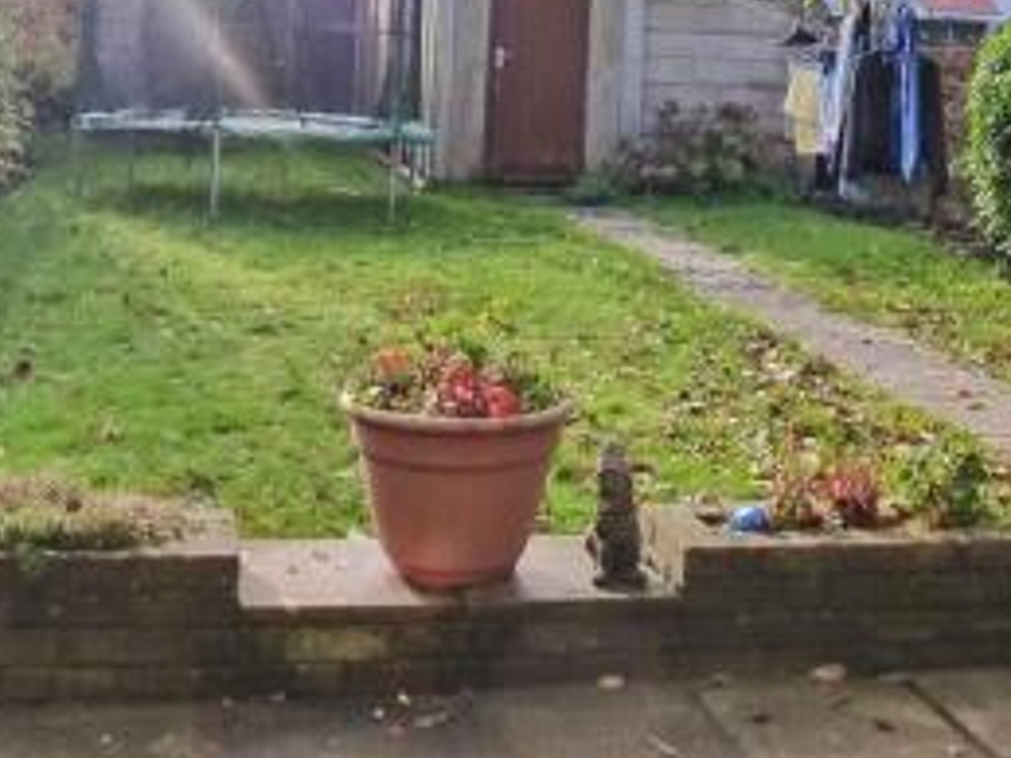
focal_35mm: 54
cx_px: 486
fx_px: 1576
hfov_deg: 35.6
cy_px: -14
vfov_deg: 25.6
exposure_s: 1/160
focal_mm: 4.3
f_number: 4
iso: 250
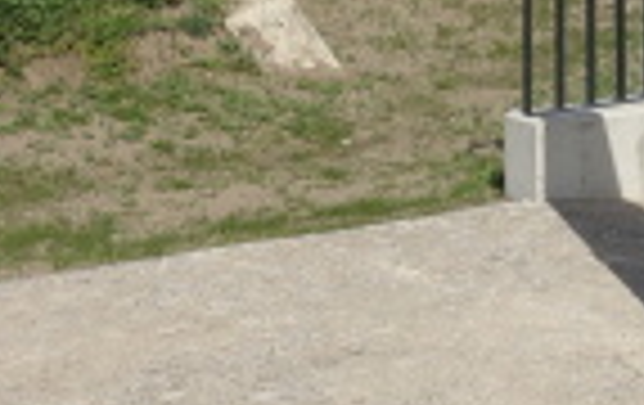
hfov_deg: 17.4
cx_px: 676
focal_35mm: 116
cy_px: -281
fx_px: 2040
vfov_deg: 10.8
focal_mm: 8.8
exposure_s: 1/800
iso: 125
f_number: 5.6
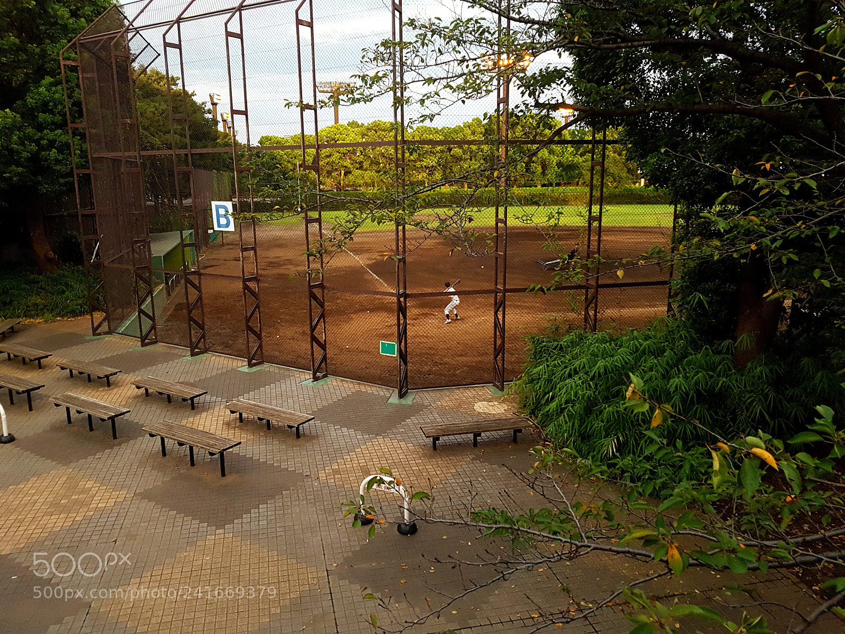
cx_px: 422
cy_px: 317
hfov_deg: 67.3
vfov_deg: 53.1
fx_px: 635
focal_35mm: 26
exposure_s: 1/500
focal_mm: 4.2
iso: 320
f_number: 1.7
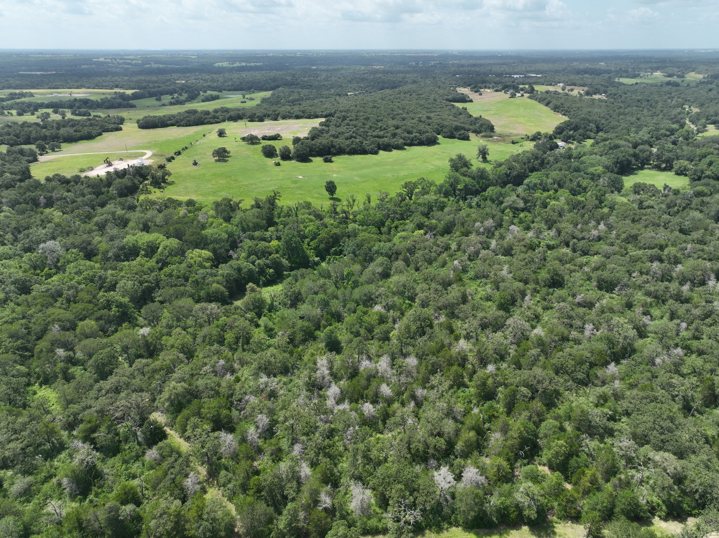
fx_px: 498
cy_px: 269
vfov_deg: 56.8
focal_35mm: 24
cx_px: 360
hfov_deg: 71.6
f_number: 2.8
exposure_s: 1/1600
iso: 120
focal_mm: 12.29
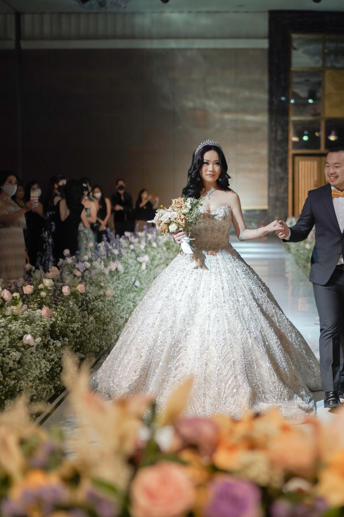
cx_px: 261
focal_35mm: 53
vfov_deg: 37.5
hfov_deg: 25.2
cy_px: 260
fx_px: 759
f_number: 1.4
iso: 400
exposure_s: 1/1250
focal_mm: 35
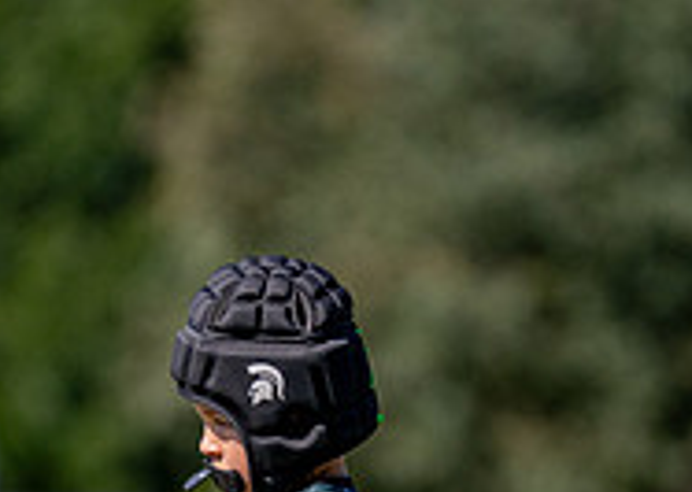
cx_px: 359
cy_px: 564
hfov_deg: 2.7
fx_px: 14719
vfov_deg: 1.9
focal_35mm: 750
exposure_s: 1/3200
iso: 200
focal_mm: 200
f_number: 2.8
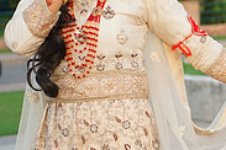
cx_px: 270
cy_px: 40
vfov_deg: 7.0
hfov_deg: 10.3
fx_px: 1237
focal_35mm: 197
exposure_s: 1/200
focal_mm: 62
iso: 400
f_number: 4
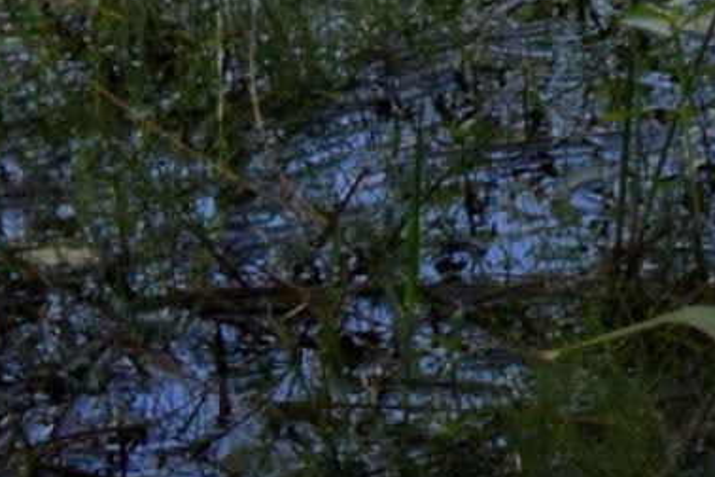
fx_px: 4727
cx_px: 2421
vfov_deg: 5.4
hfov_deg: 7.3
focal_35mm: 238
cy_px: -1076
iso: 160
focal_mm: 11.4
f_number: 11
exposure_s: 1/60
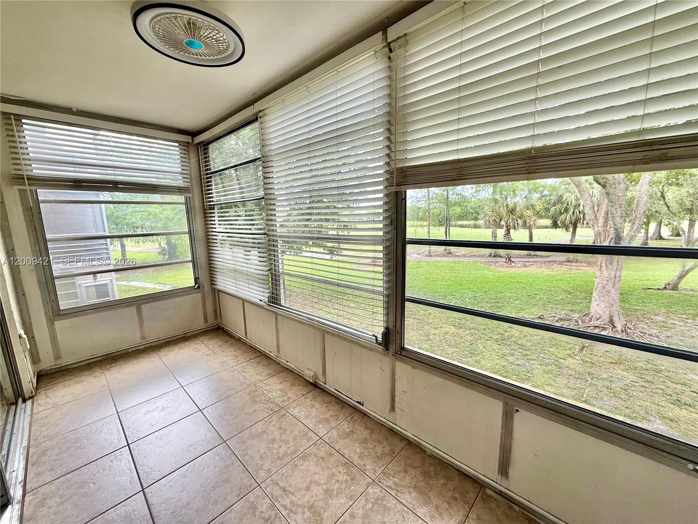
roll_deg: +1.0
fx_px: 282
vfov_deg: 85.7
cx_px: 349
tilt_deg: -9.6
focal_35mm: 14
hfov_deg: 102.1
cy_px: 262
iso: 80
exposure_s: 1/99
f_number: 2.2
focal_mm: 2.22
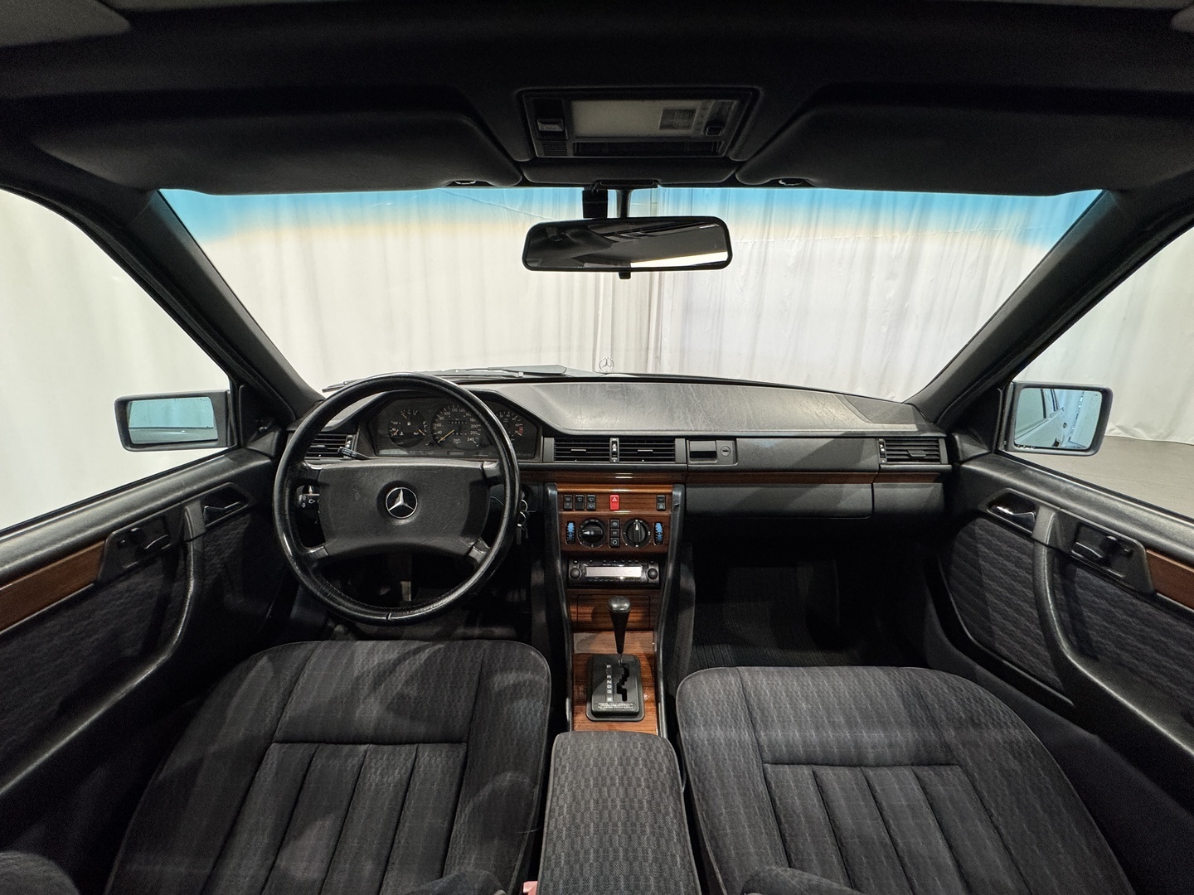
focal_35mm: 14
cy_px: 448
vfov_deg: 85.7
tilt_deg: -17.1
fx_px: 483
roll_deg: -1.5
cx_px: 597
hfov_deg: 102.1
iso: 250
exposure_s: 1/100
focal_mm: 2.22
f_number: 2.2
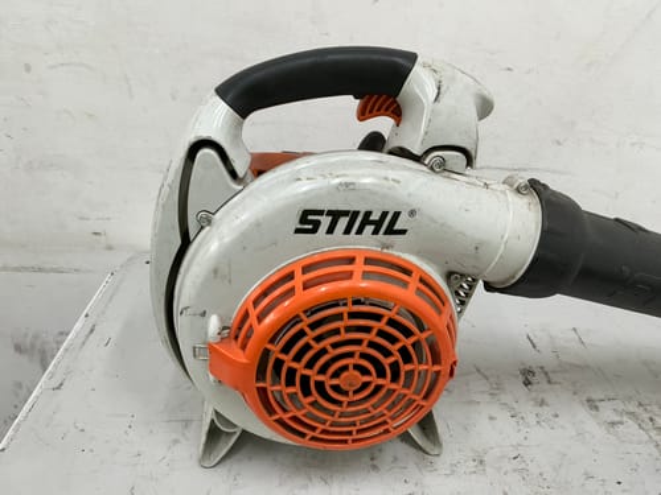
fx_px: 535
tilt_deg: -29.2
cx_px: 330
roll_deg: -3.4
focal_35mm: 28
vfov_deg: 49.7
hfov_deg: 63.4
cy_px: 248
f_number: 1.8
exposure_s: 1/50
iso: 40
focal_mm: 3
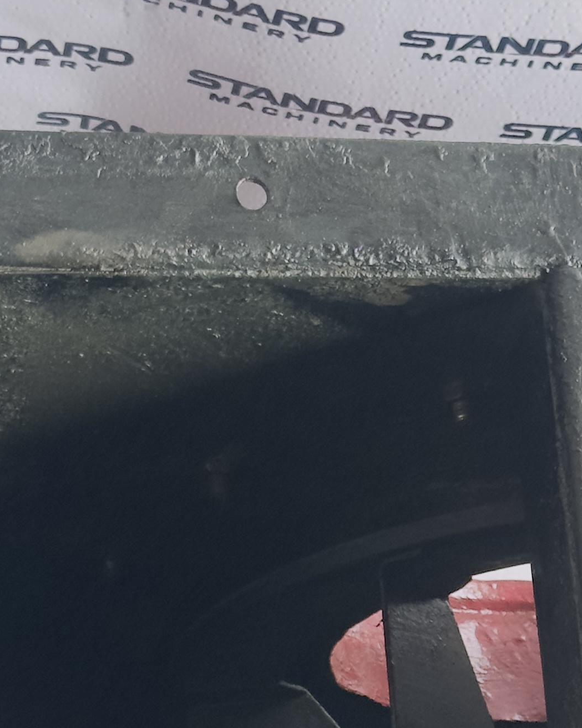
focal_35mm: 144
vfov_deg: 13.1
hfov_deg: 10.7
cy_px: 803
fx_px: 3102
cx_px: 518
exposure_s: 1/200
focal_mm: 6.86
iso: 64
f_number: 1.78
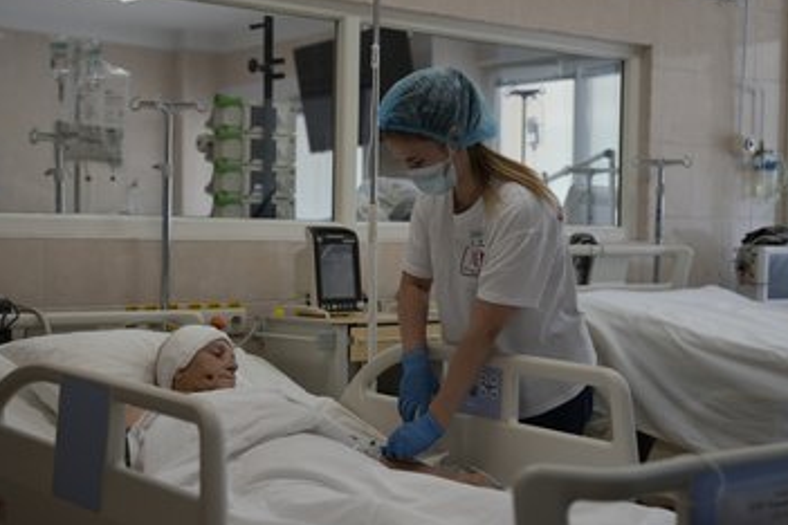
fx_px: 1248
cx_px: 359
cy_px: 270
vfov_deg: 23.8
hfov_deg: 35.0
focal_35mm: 57
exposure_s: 1/100
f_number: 2.8
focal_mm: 50
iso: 100
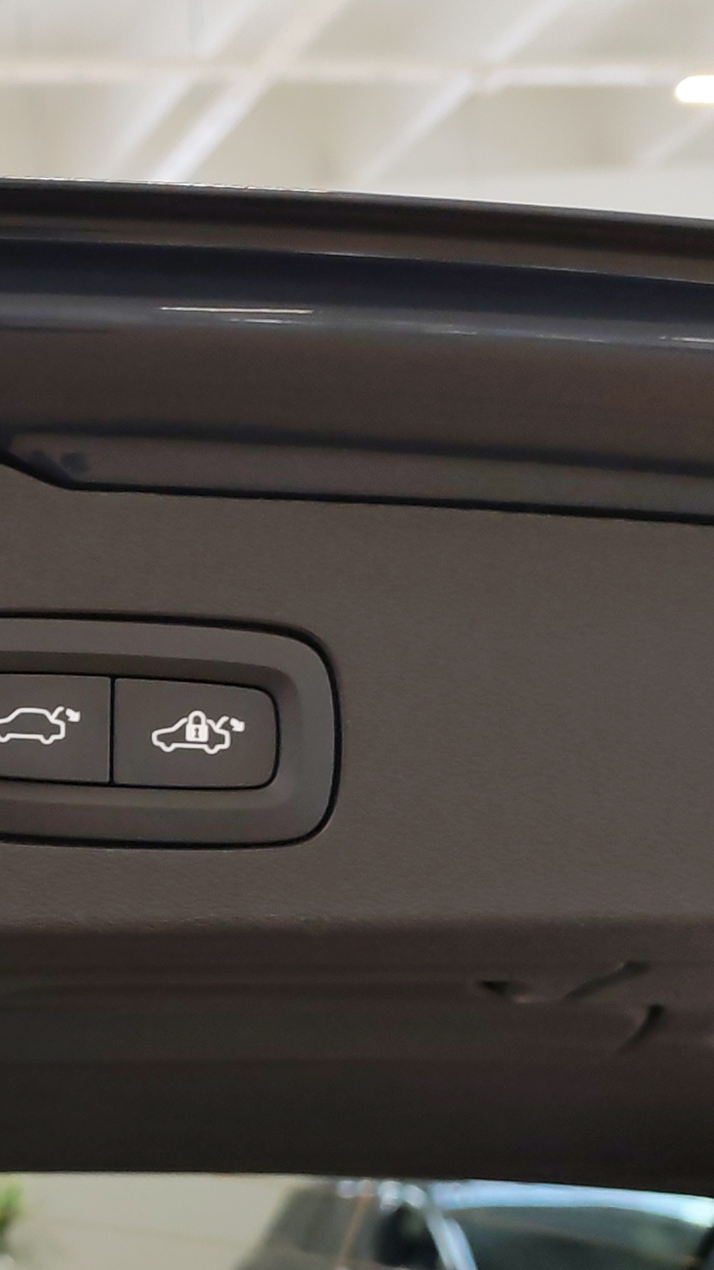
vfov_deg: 25.9
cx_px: -587
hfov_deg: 13.2
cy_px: 689
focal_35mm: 82
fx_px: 2760
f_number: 1.9
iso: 320
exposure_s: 1/100
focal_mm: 6.12
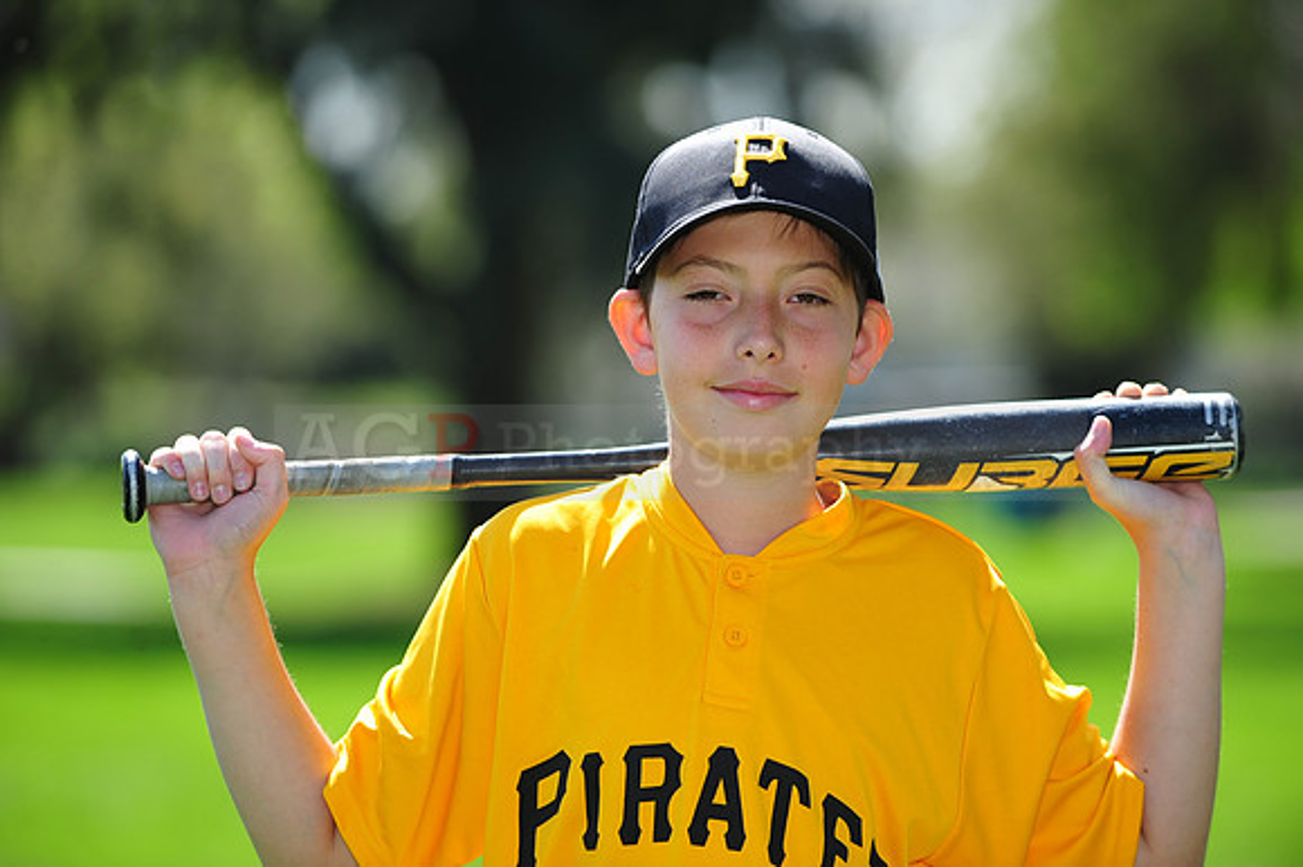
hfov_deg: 10.3
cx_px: 652
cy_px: 434
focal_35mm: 200
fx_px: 7234
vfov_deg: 6.9
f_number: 4.5
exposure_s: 1/640
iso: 200
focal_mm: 200
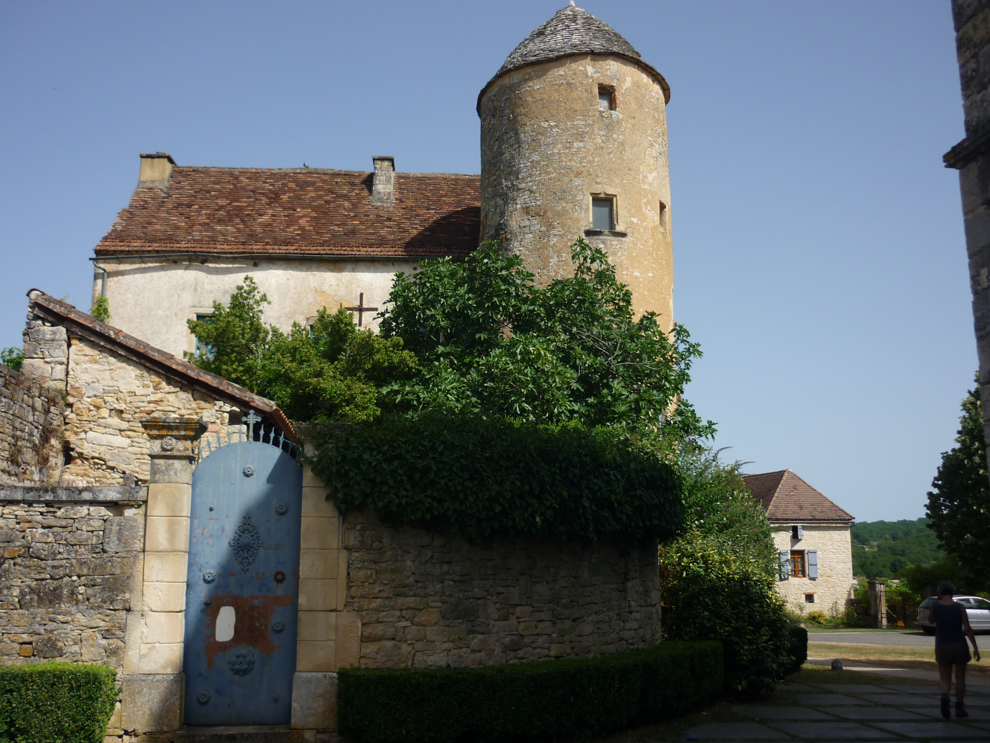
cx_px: 495
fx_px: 944
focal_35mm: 33
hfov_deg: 55.4
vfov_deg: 42.9
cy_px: 372
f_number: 8
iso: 80
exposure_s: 1/200
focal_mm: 5.5
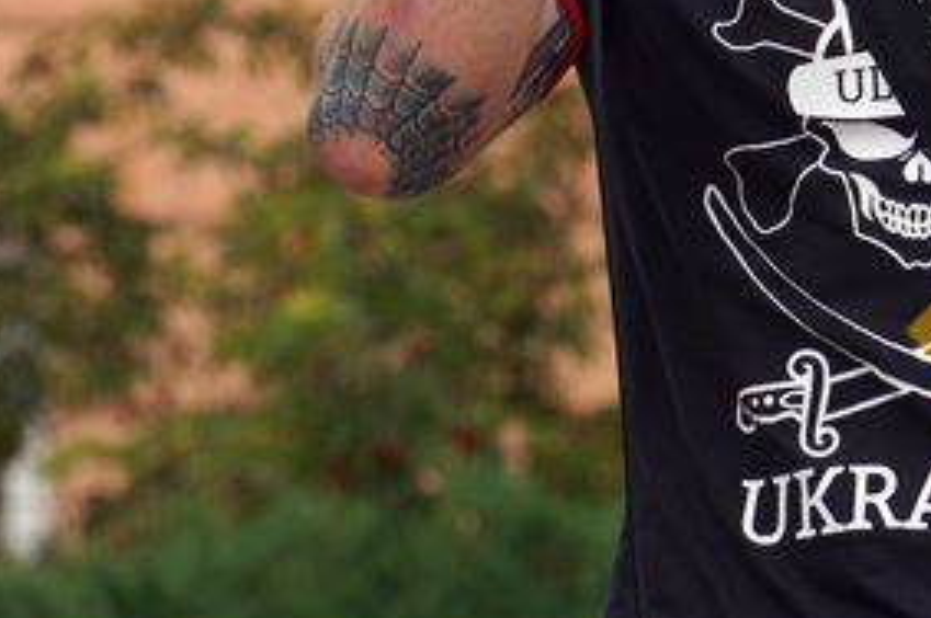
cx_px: 707
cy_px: -94
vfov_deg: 2.7
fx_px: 12922
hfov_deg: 4.1
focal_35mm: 500
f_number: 5.6
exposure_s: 1/250
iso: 100
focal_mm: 135
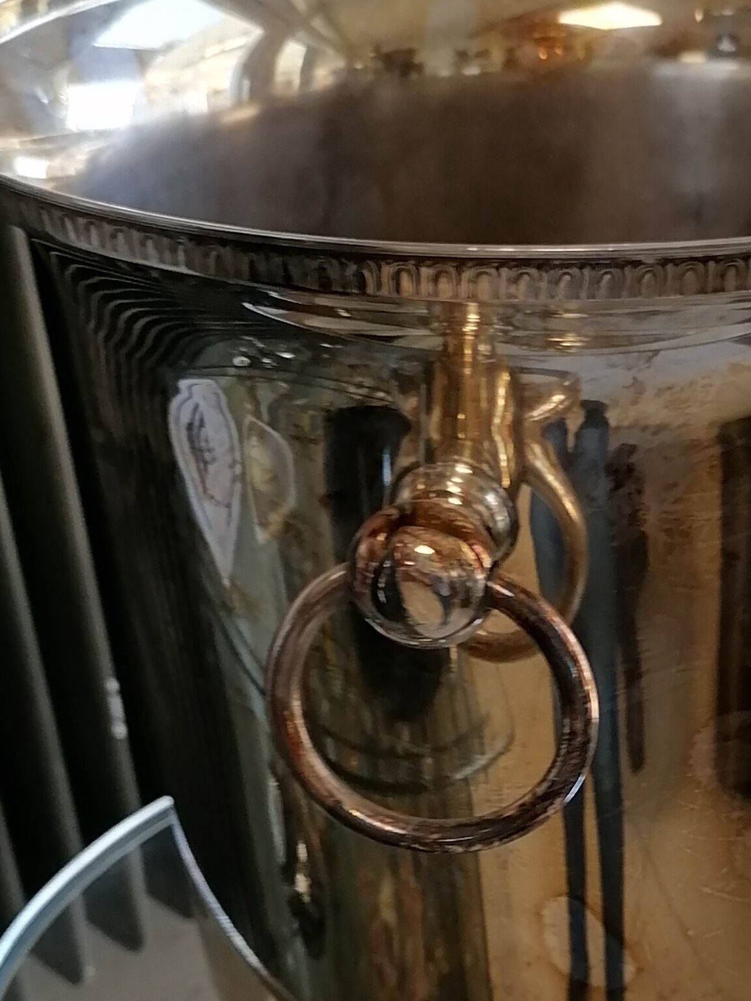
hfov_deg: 21.4
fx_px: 1967
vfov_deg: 27.8
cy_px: 835
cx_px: 593
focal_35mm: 68
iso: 100
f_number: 1.8
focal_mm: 5.4
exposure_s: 1/50
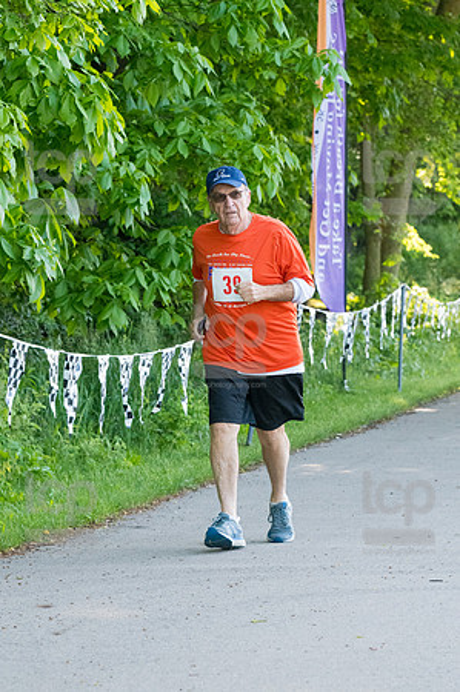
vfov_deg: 11.8
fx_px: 3342
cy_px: 346
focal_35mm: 174
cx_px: 230
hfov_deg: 7.9
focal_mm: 116
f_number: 5.6
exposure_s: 1/1250
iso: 3200
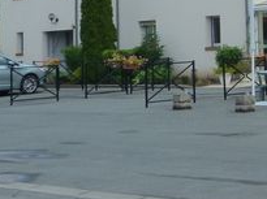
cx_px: 372
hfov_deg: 14.1
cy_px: -129
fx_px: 1024
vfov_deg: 10.6
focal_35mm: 133
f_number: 5.6
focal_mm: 6.1
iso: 125
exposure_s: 1/400
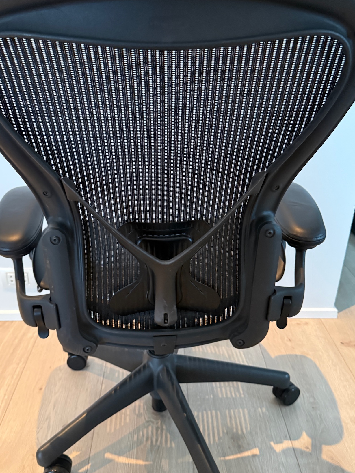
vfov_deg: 59.8
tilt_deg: -27.6
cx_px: 161
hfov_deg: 46.8
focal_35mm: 30
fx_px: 410
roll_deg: -0.5
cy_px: 263
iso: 800
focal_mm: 6.76
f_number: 1.78
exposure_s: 1/50
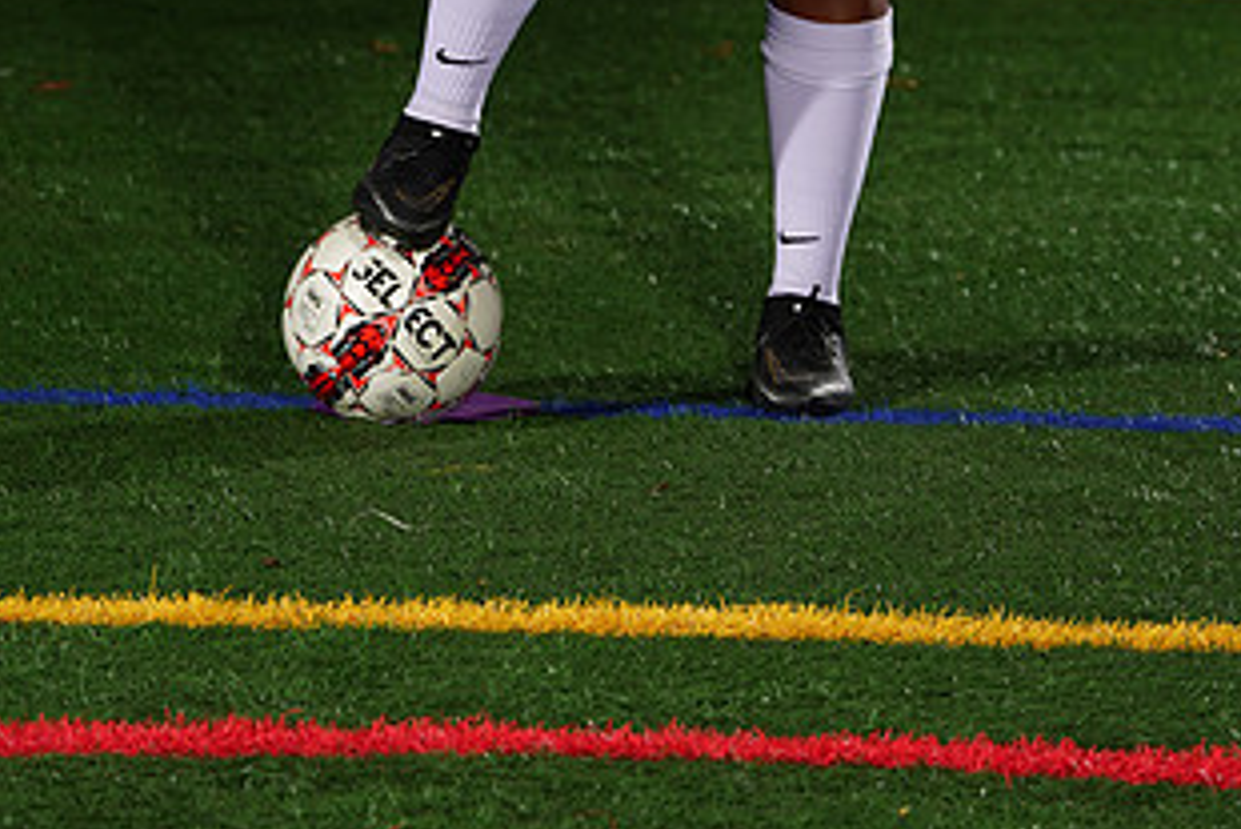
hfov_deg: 5.7
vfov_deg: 3.8
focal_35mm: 363
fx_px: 12519
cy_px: -240
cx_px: 675
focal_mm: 194
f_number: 6.3
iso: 200
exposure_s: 1/200
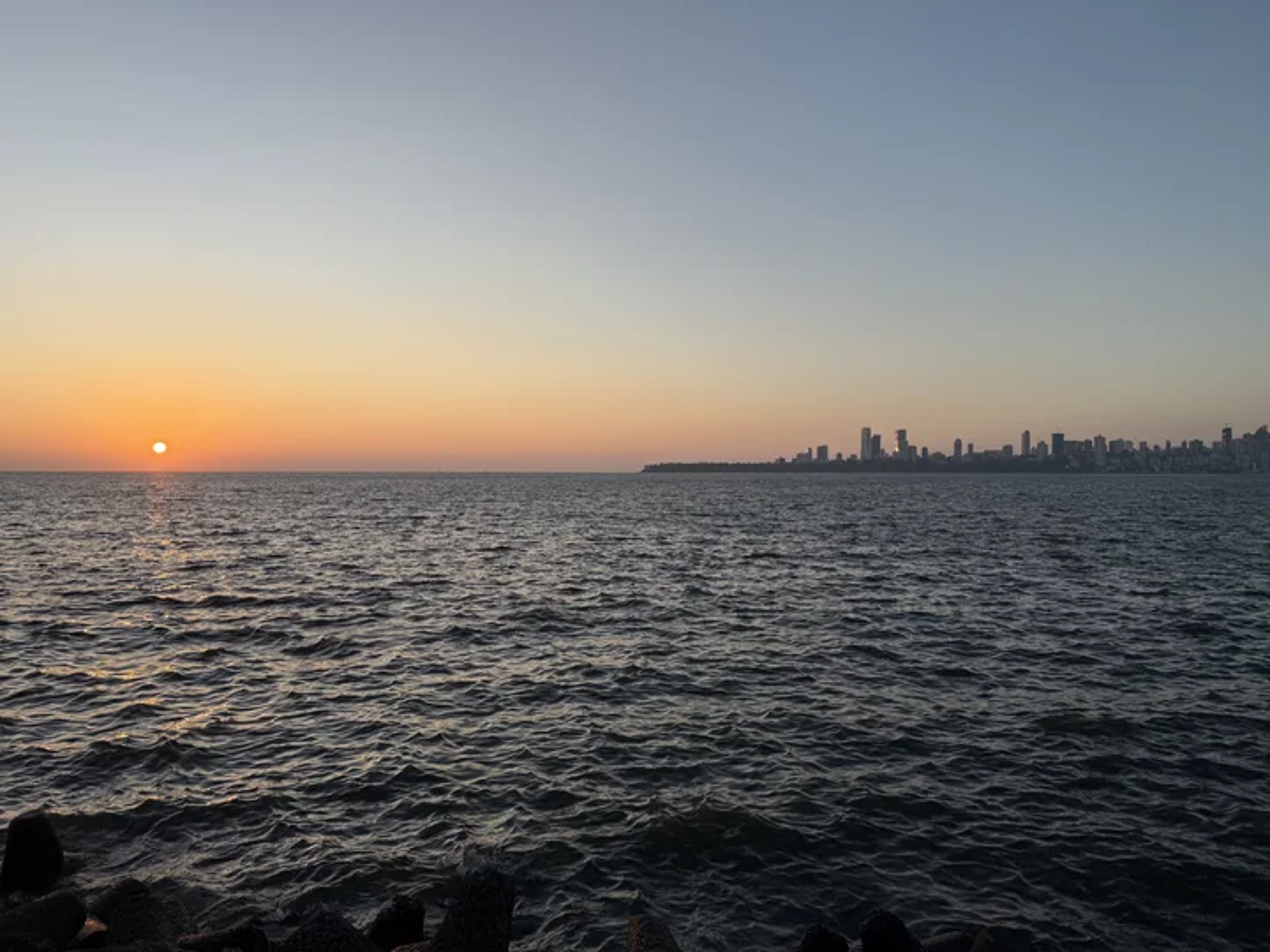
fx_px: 881
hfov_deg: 71.6
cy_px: 476
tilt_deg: -1.1
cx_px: 635
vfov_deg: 56.8
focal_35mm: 24
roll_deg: -0.5
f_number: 1.78
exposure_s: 1/3145
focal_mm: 6.76
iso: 80
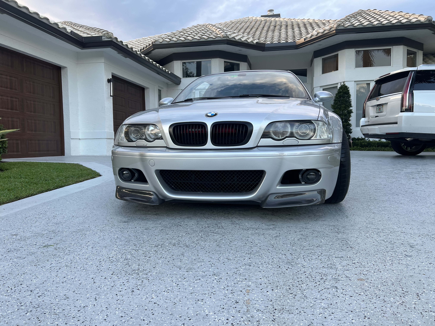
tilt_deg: -3.8
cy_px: 163
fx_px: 327
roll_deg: +0.1
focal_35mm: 26
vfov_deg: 53.1
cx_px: 218
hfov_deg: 67.3
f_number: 1.5
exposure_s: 1/121
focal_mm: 5.7
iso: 50
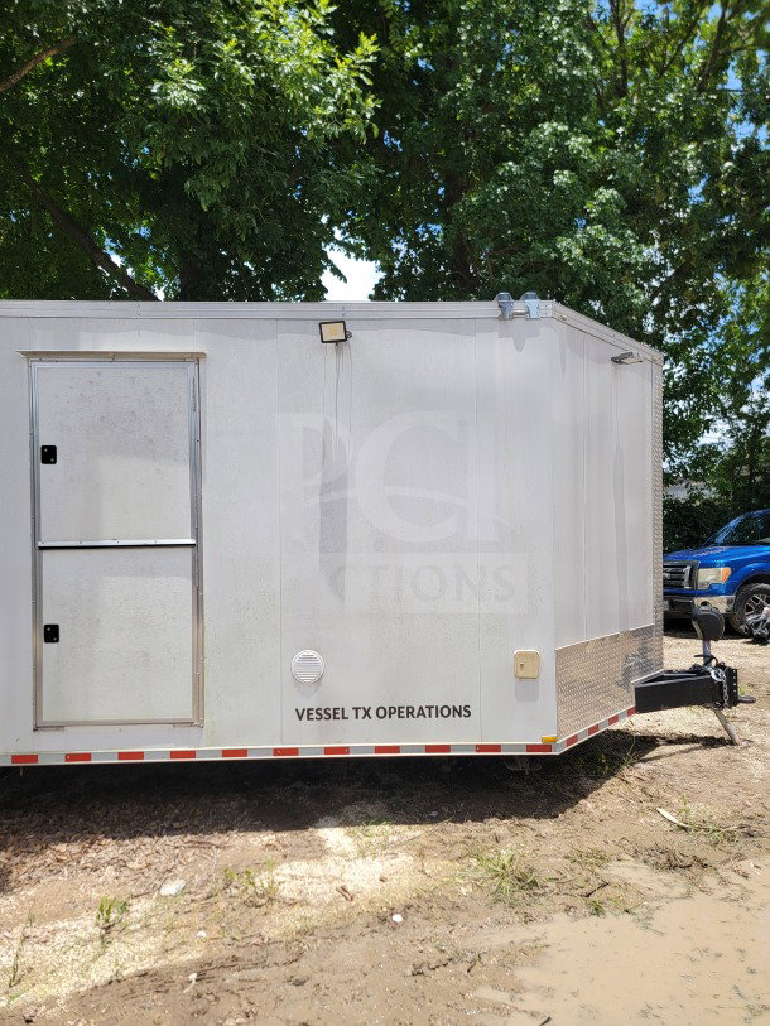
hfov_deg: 56.8
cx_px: 385
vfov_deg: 71.6
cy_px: 513
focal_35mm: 24
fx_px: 712
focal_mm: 6.7
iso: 16
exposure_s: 1/701
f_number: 1.8
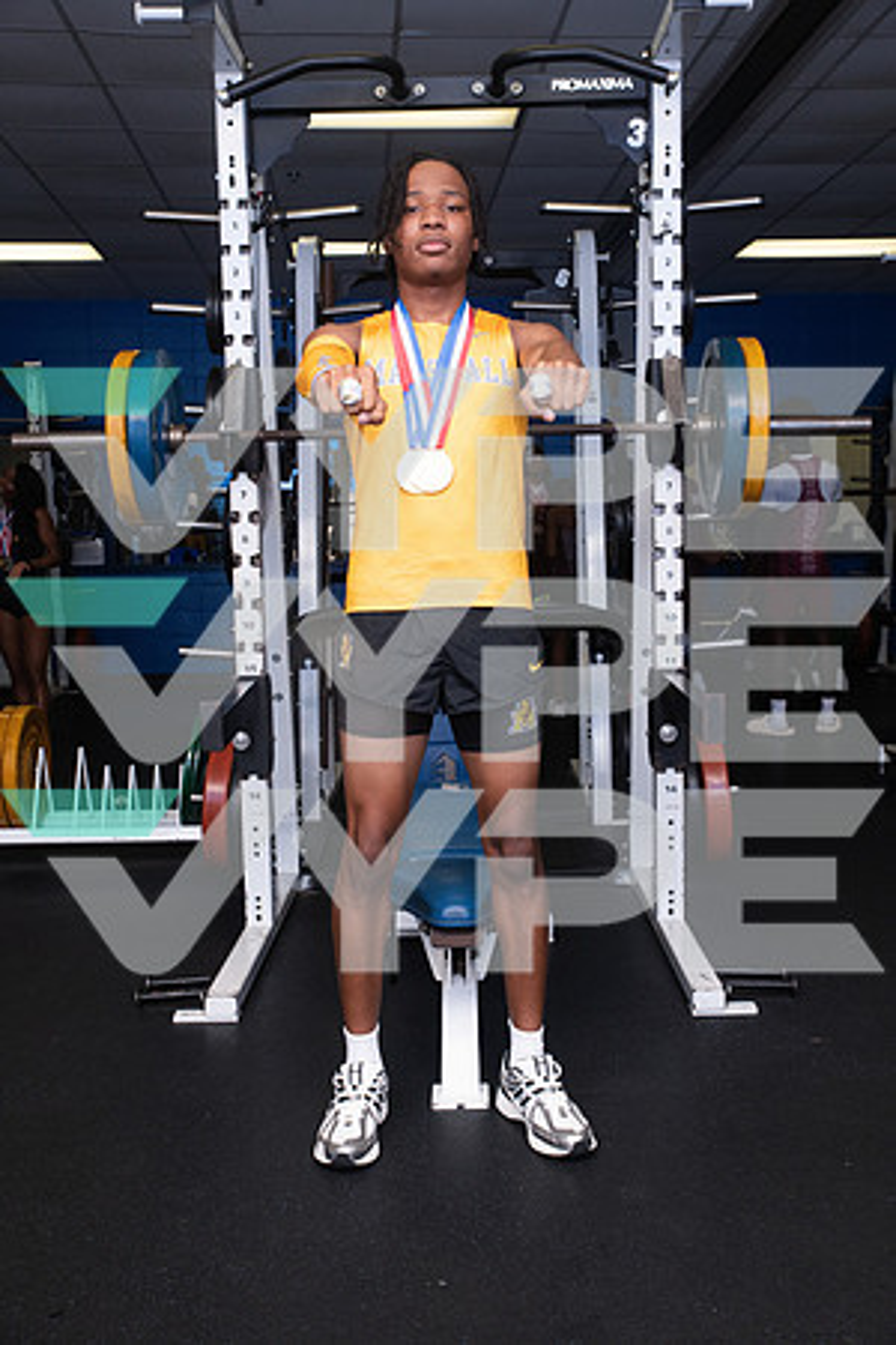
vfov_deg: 53.1
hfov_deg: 36.9
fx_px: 1344
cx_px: 448
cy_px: 672
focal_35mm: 36
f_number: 6.3
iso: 500
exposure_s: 1/400
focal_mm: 36
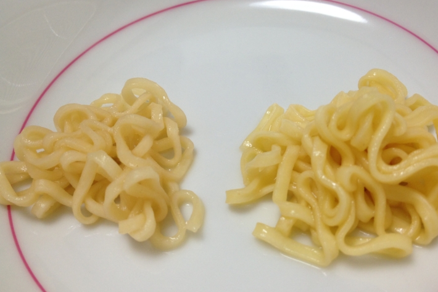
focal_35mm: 41
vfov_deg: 32.7
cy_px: 147
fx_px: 499
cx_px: 241
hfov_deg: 47.3
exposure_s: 1/40
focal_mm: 4.28
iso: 50
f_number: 2.4
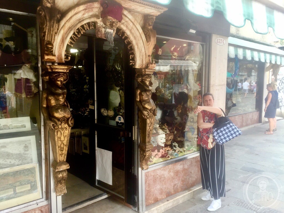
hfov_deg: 61.7
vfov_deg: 48.2
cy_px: 106
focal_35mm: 29
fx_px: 238
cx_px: 142
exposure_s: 1/100
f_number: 2.2
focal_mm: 4.15
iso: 32
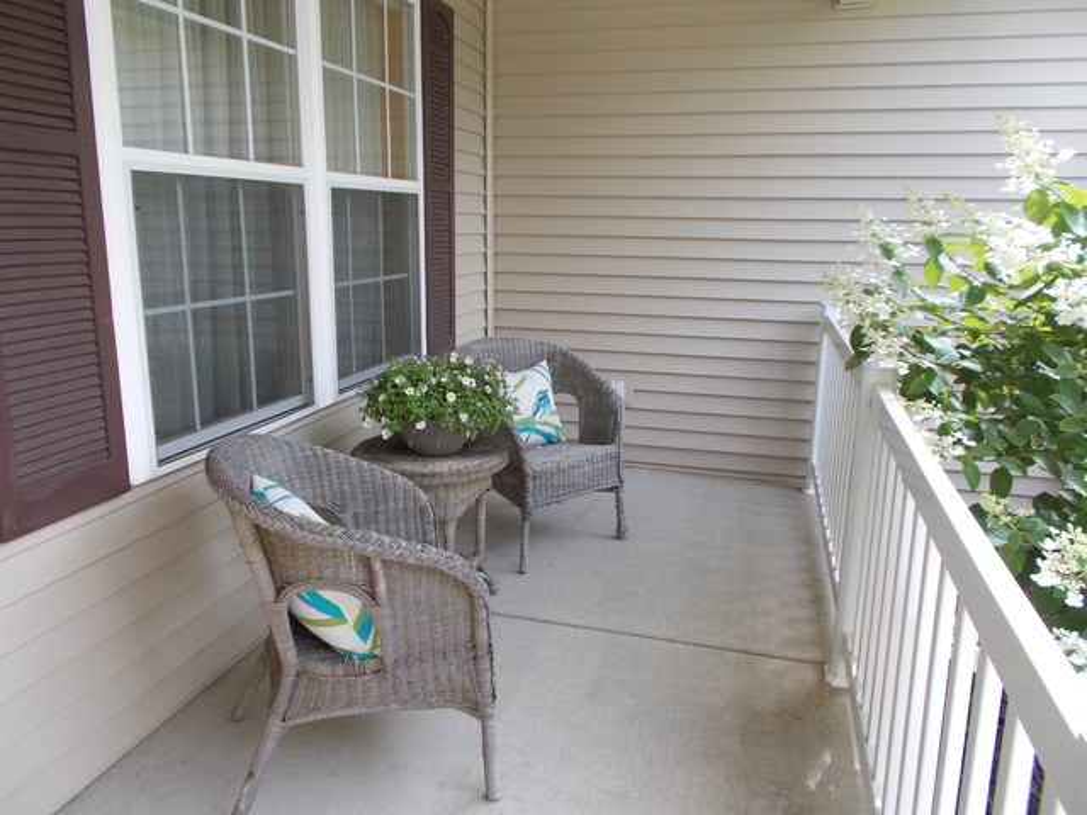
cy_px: 408
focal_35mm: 26
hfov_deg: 67.3
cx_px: 544
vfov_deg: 53.1
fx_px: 816
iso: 80
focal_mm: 4.6
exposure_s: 1/80
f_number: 3.2
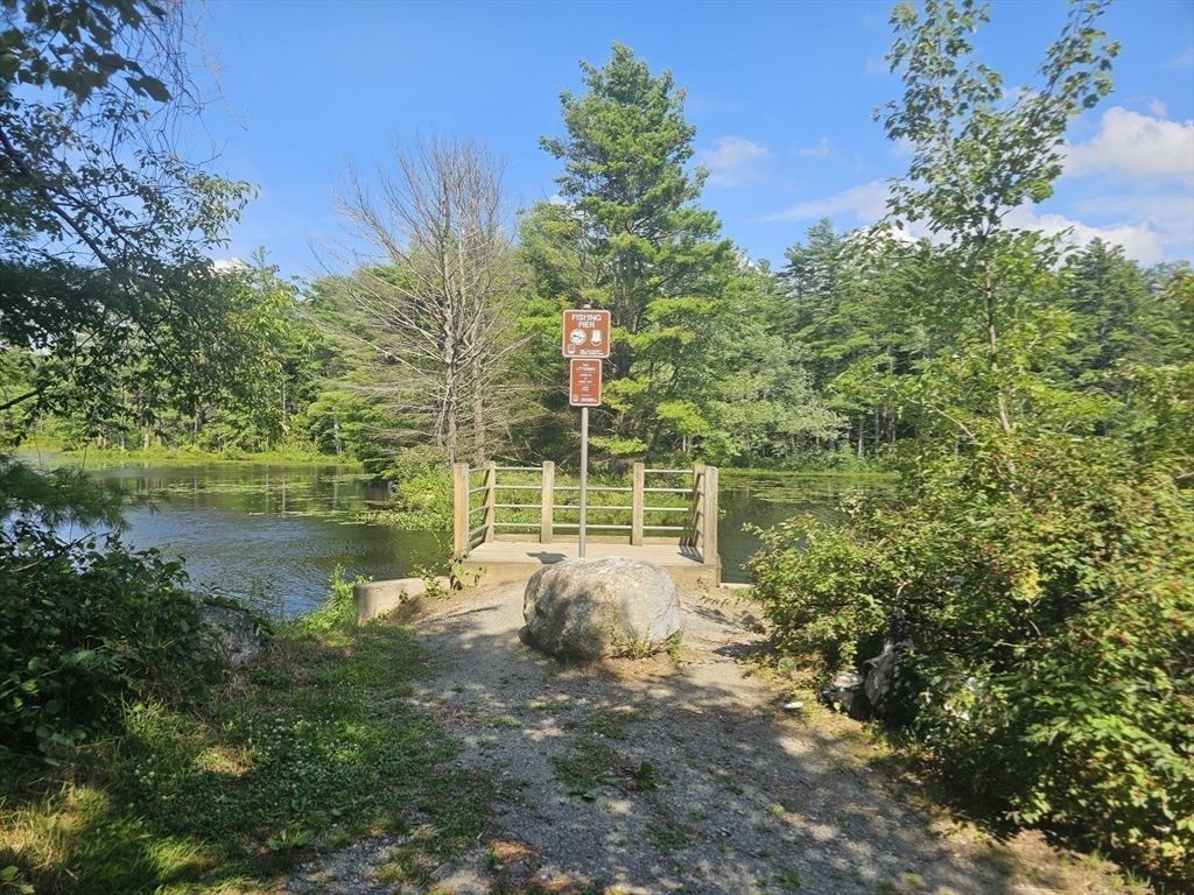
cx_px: 597
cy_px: 448
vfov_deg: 58.9
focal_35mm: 23
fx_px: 793
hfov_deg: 73.9
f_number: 1.7
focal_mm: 6.3
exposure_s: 1/465
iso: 10
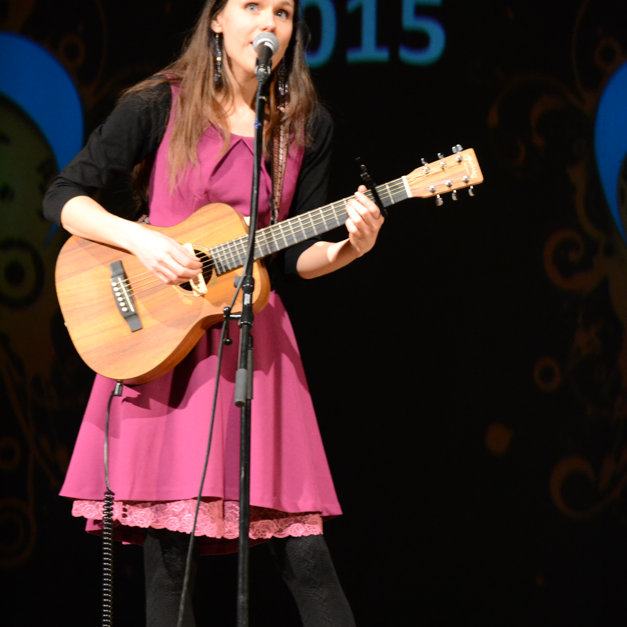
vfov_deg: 10.1
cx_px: 315
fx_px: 3545
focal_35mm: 173
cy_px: 343
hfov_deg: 10.1
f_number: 4.5
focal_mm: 90
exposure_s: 1/50
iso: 1600
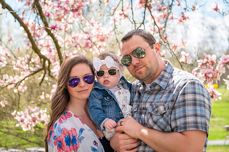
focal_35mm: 64
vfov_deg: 21.4
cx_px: 112
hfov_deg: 31.6
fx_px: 404
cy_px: 71
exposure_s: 1/1250
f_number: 4.5
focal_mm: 60
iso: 400
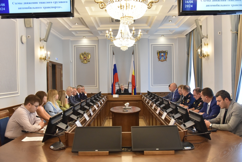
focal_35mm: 32
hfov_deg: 58.7
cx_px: 121
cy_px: 81
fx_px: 215
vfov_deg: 41.2
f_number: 6.3
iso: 2200
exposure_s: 1/200
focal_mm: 32
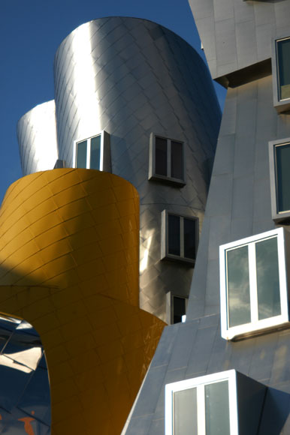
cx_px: 145
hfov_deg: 14.7
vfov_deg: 21.9
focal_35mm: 93
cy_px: 218
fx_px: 1125
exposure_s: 1/640
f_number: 5.3
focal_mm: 62
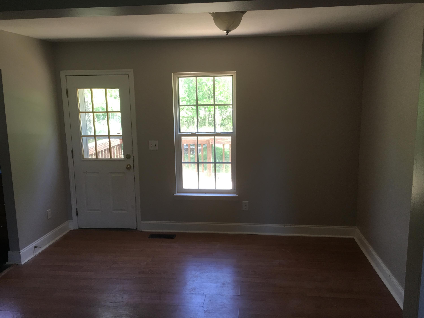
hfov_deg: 61.7
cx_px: 212
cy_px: 159
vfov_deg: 48.2
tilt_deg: -6.9
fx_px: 355
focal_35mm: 29
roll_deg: +0.9
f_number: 2.2
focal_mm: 4.15
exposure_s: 1/30
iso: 25
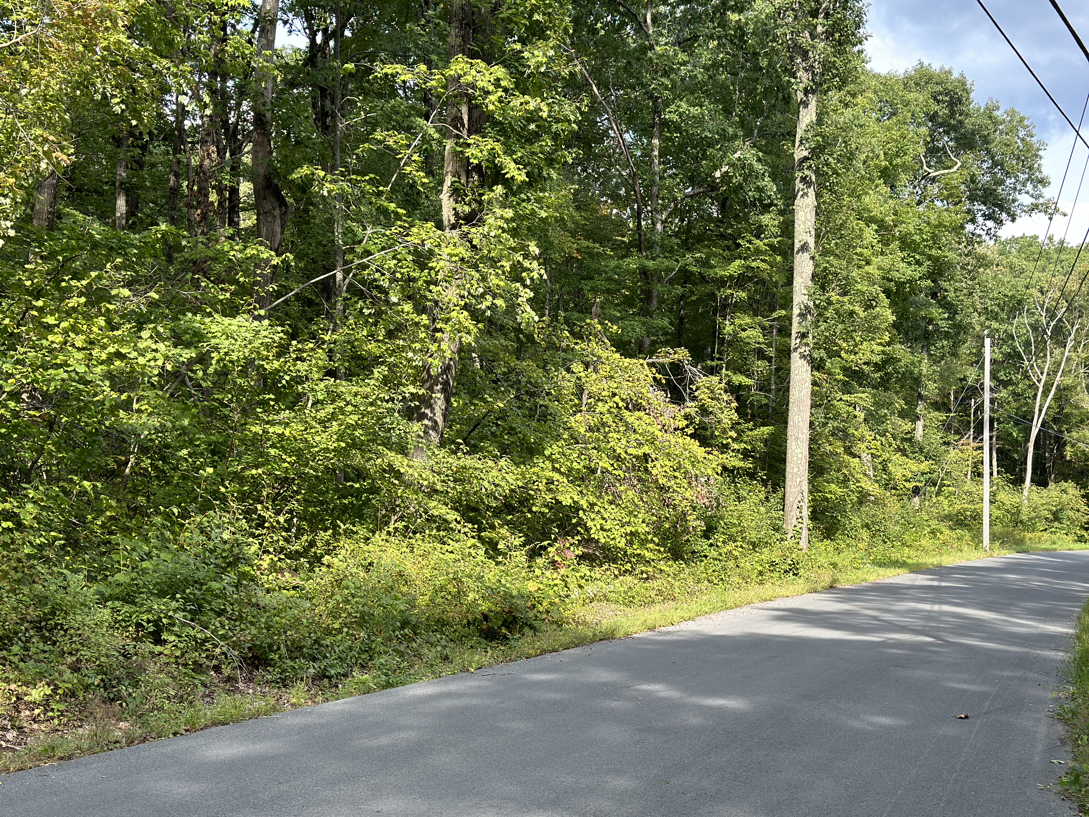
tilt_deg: -1.4
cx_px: 544
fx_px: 1510
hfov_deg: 39.7
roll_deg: +0.6
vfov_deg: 30.3
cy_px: 408
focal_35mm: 48
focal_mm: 6.86
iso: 80
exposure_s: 1/864
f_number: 1.78
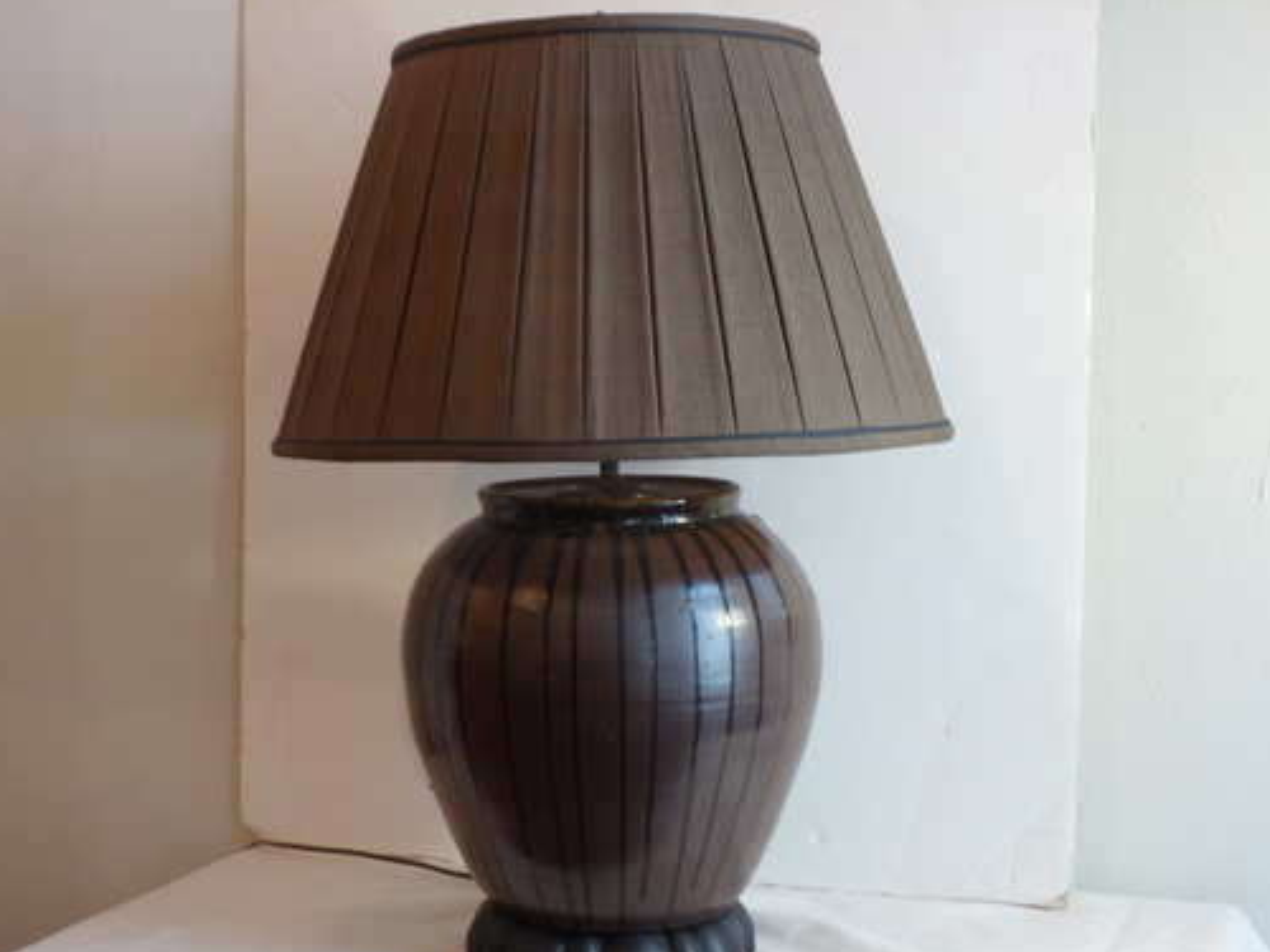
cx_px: 587
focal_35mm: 54
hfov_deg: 35.5
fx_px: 1981
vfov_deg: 27.0
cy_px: 561
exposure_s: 1/8
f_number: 3.7
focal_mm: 7.3
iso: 80
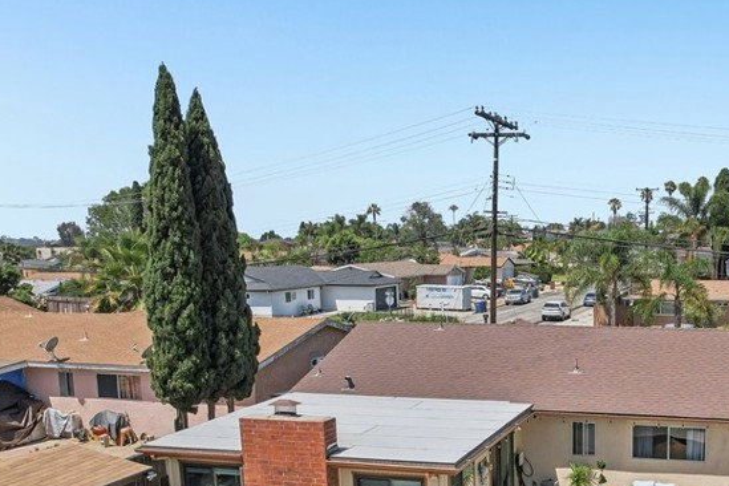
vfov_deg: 31.8
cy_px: 385
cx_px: 574
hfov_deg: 45.2
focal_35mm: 41
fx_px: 830
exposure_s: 1/800
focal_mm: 8.4
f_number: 2.8
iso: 120
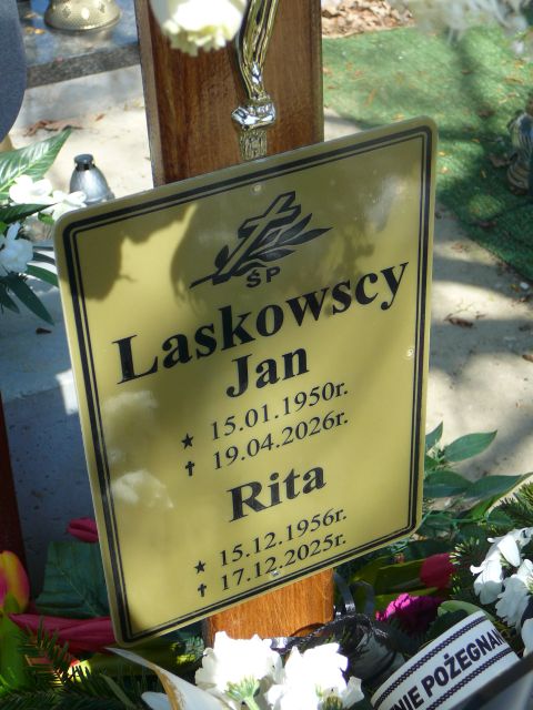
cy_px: 355
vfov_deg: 31.7
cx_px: 266
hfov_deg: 24.0
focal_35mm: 61
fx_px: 1252
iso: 80
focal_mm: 9.1
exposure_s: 1/320
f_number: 3.6
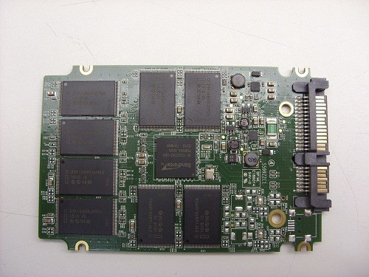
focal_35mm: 38
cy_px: 138
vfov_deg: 37.7
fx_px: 405
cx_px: 184
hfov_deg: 49.0
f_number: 2.8
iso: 50
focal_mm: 6.3
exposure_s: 1/35
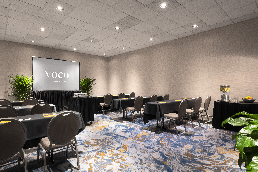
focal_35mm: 20
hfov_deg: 85.4
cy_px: 86
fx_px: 140
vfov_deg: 63.2
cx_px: 129
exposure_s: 20
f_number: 22
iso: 100
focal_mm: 19.5
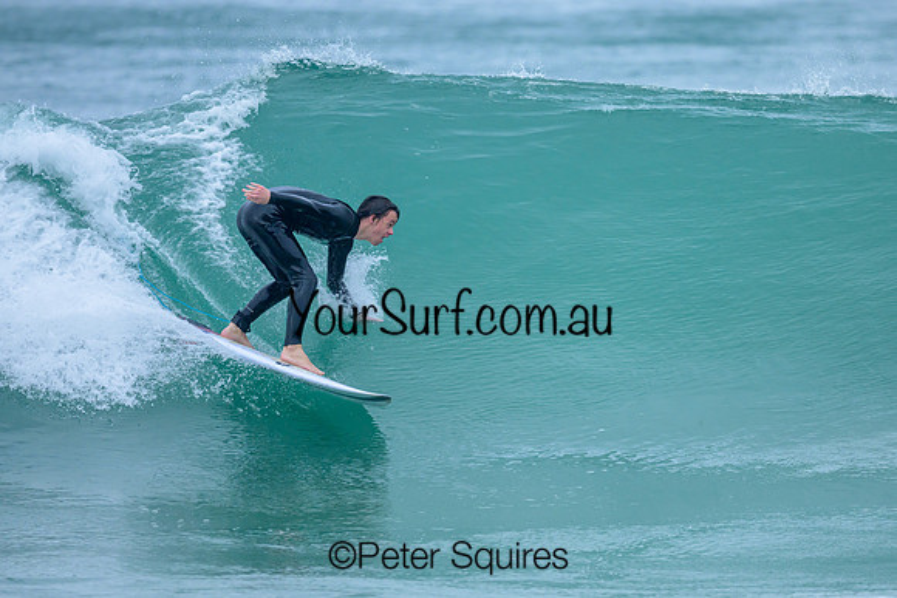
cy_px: 305
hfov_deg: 2.2
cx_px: 529
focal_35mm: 943
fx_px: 23499
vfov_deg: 1.5
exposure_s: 1/2000
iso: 800
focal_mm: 800
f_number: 6.3
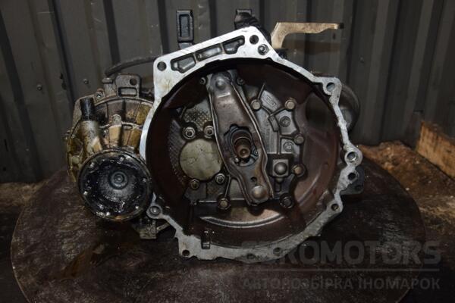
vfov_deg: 35.5
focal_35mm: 38
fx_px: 474
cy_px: 152
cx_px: 228
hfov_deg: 51.3
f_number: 5
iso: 800
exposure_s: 1/60
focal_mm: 25
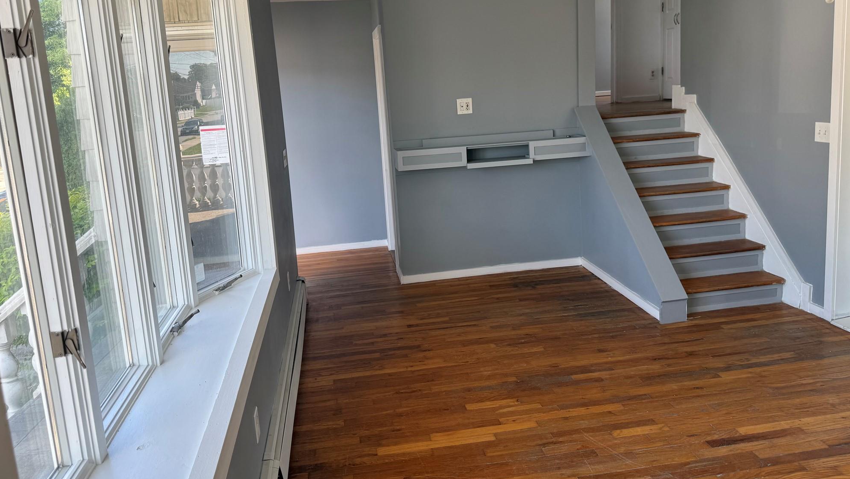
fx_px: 609
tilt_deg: -8.7
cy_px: 179
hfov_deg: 69.9
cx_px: 424
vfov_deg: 42.6
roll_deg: +3.0
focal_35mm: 27
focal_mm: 6.76
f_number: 1.78
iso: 64
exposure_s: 1/244
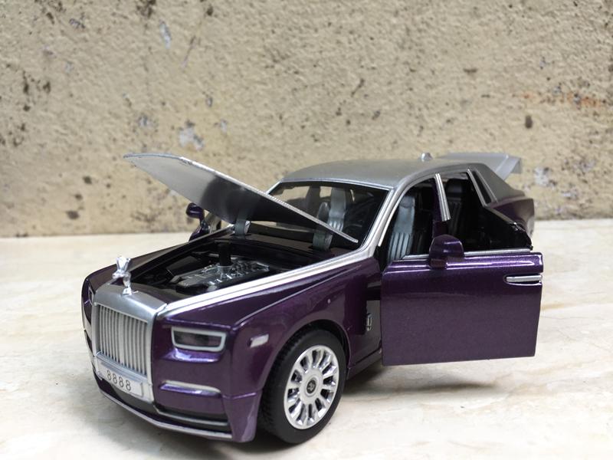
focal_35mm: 29
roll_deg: -0.6
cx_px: 306
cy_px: 230
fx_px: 514
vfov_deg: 48.2
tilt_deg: -14.1
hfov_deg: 61.7
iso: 32
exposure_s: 1/50
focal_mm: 4.15
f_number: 2.2
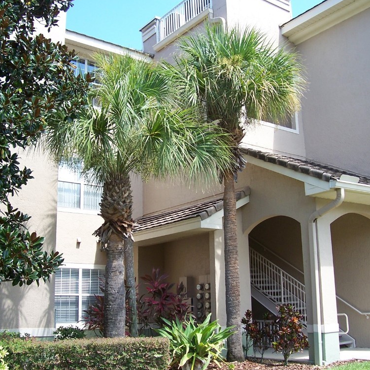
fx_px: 496
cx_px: 185
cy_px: 182
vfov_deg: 40.9
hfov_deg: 40.9
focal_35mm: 41
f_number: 2.7
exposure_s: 1/350
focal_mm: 5.6
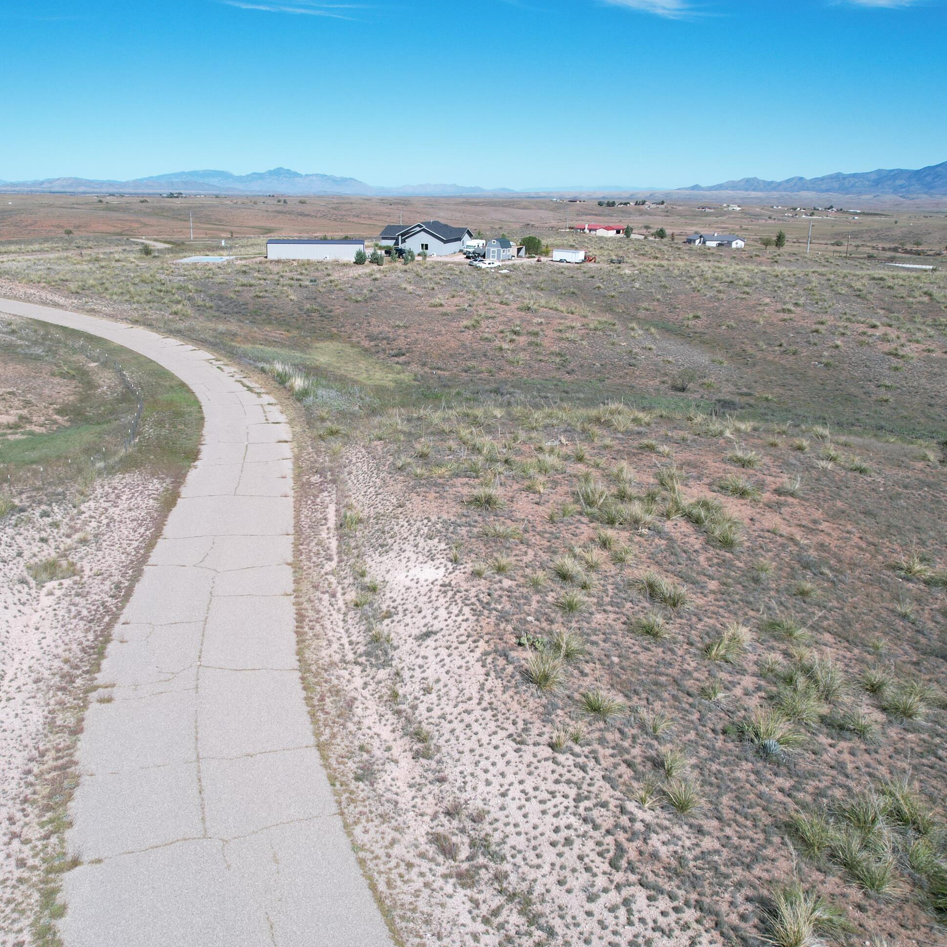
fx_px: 898
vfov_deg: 55.6
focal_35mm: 29
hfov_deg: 55.5
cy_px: 472
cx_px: 413
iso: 100
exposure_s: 1/2000
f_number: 2.8
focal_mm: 8.38
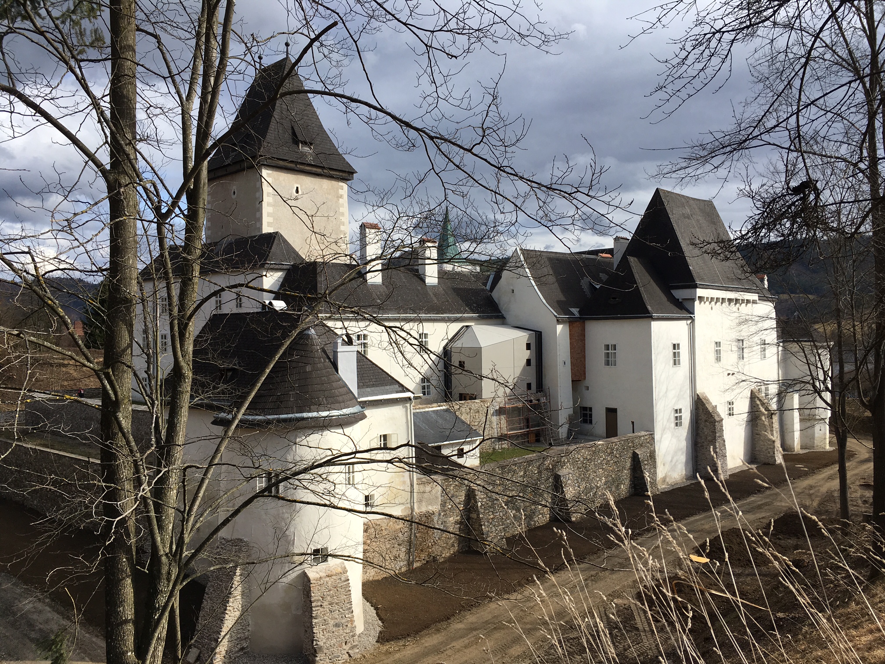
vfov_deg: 48.2
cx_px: 442
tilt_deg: -1.1
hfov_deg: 61.7
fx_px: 741
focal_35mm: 29
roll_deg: +1.1
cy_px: 332
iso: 25
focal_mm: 4.15
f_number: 2.2
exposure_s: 1/1399
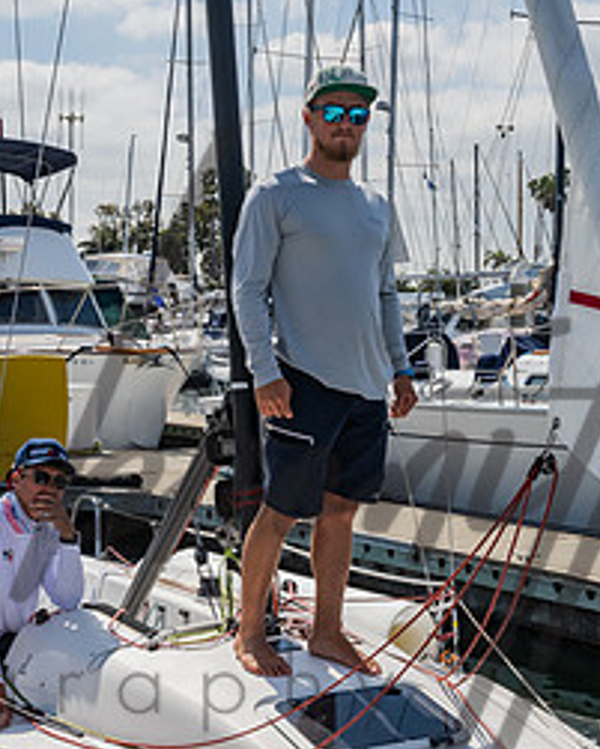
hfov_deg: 20.2
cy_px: 464
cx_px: 263
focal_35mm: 76
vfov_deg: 25.0
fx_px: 1686
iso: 640
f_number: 13
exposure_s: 1/800
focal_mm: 35
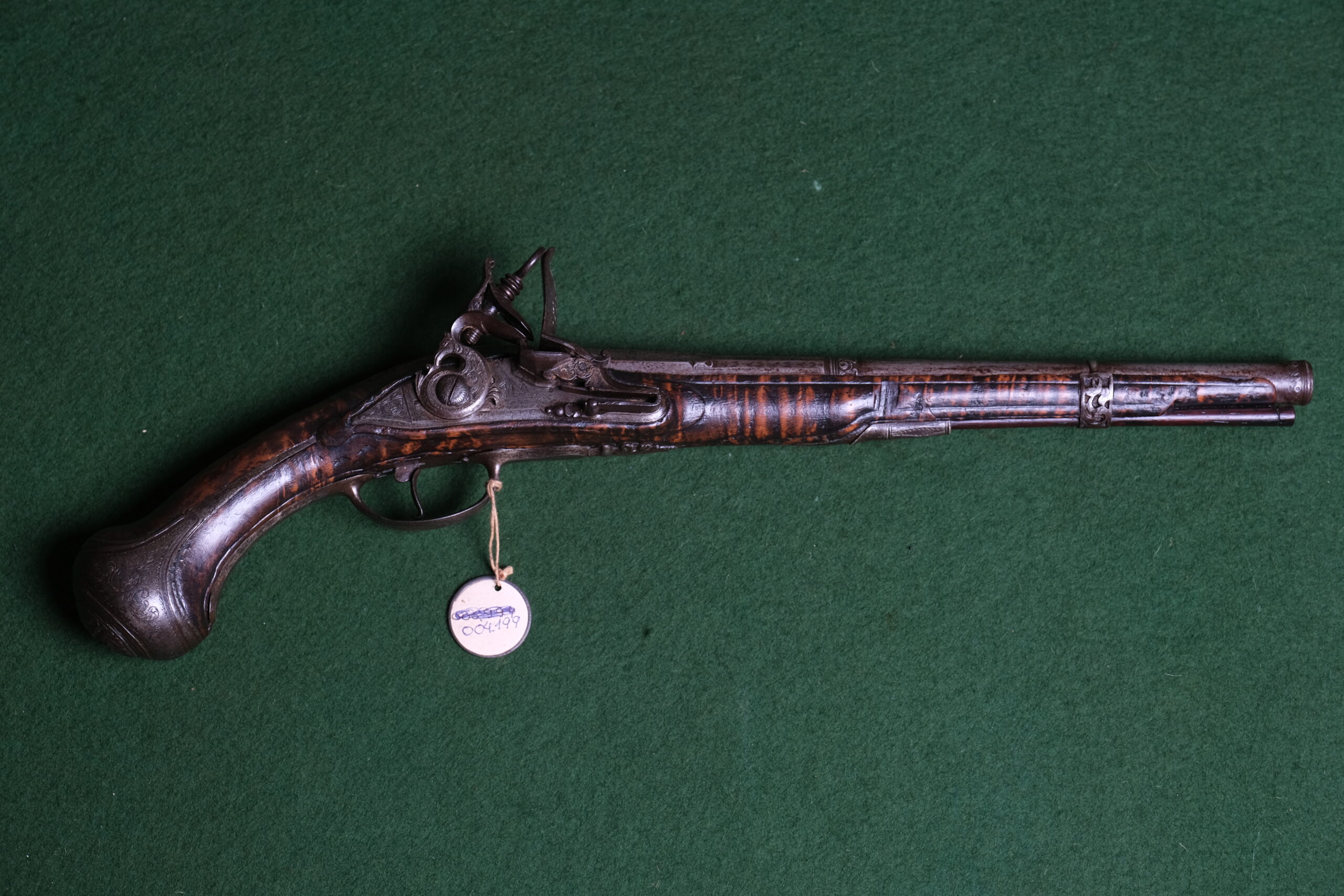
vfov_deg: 16.5
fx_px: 3099
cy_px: 448
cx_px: 672
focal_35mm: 83
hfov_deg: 24.5
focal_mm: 55
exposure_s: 1/160
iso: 320
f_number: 5.6
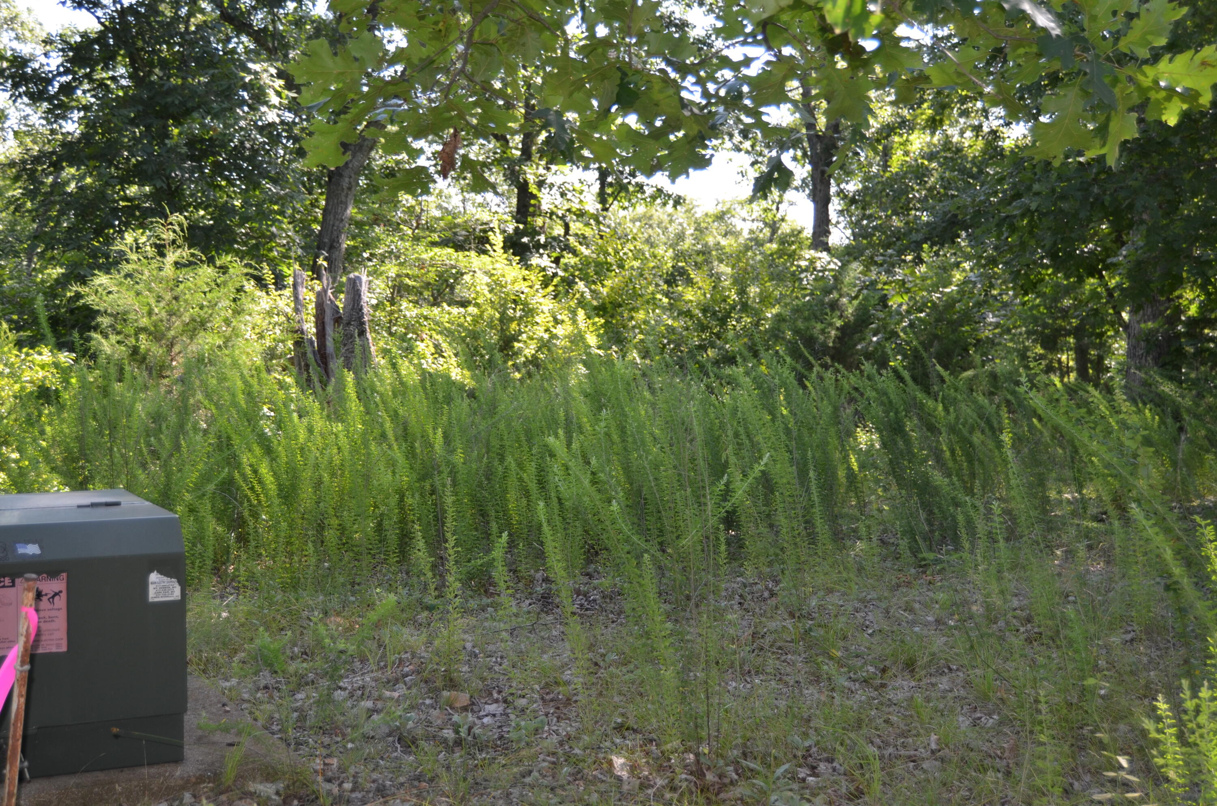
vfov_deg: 28.0
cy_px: 403
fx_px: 1619
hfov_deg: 41.2
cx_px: 608
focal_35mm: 48
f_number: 4.5
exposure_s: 1/200
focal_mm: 32
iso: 200
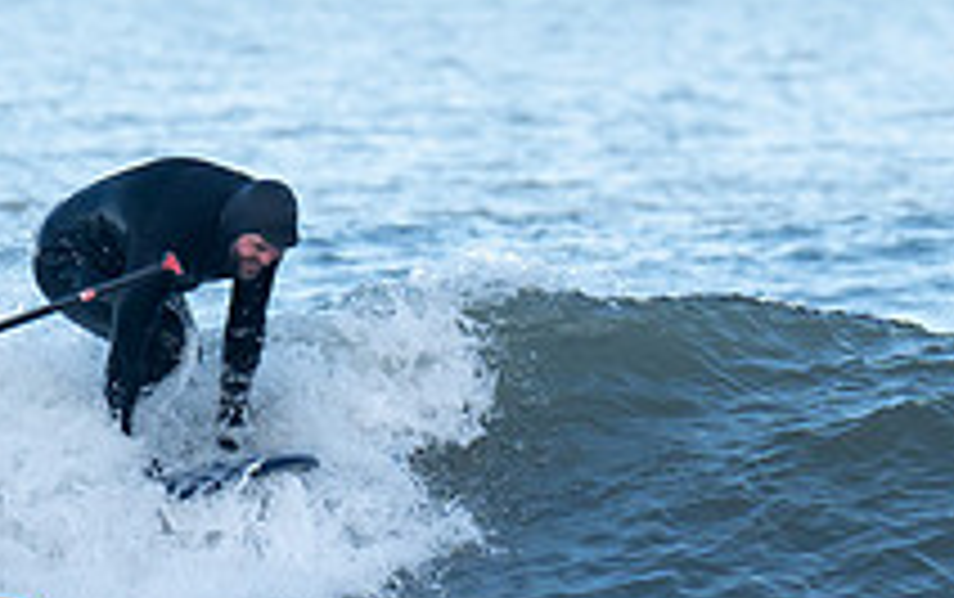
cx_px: 127
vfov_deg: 1.1
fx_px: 31337
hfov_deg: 1.7
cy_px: 338
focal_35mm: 1204
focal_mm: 200
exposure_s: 1/1000
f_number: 4
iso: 250
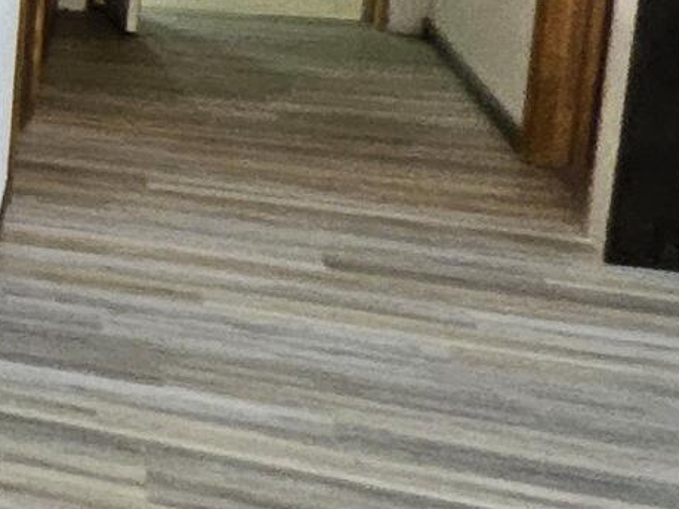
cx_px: -1342
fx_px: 1667
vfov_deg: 16.8
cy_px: -58
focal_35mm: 85
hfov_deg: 11.6
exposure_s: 1/30
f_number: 2.2
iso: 400
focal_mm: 1.74
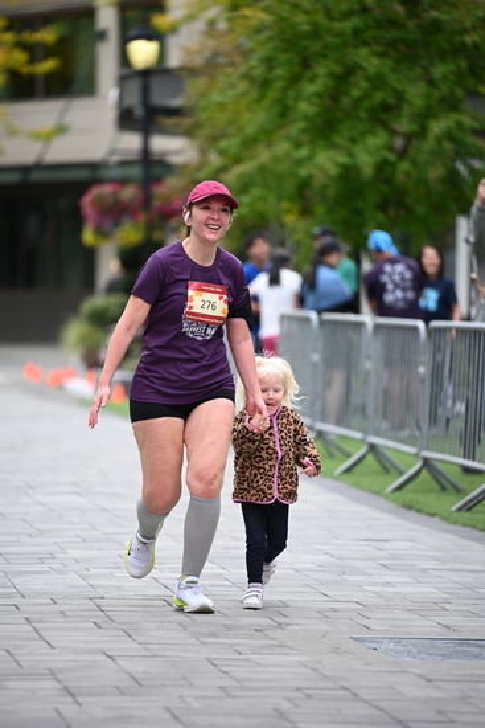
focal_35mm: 200
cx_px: 242
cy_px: 364
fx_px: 4039
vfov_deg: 10.3
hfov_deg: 6.9
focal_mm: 200
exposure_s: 1/2500
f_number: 2.8
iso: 640
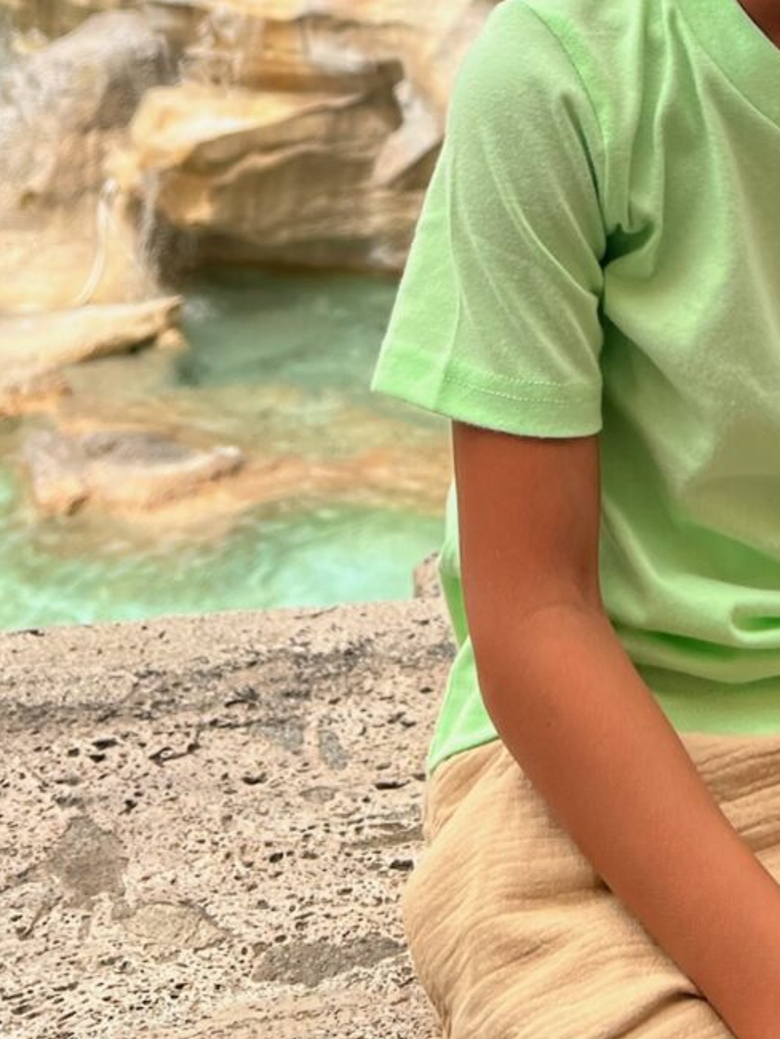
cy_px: -192
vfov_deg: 26.9
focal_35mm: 64
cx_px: 775
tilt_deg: -1.5
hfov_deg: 22.1
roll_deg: -3.7
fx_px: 1922
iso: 50
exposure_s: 1/2208
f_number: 1.5
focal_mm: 5.7
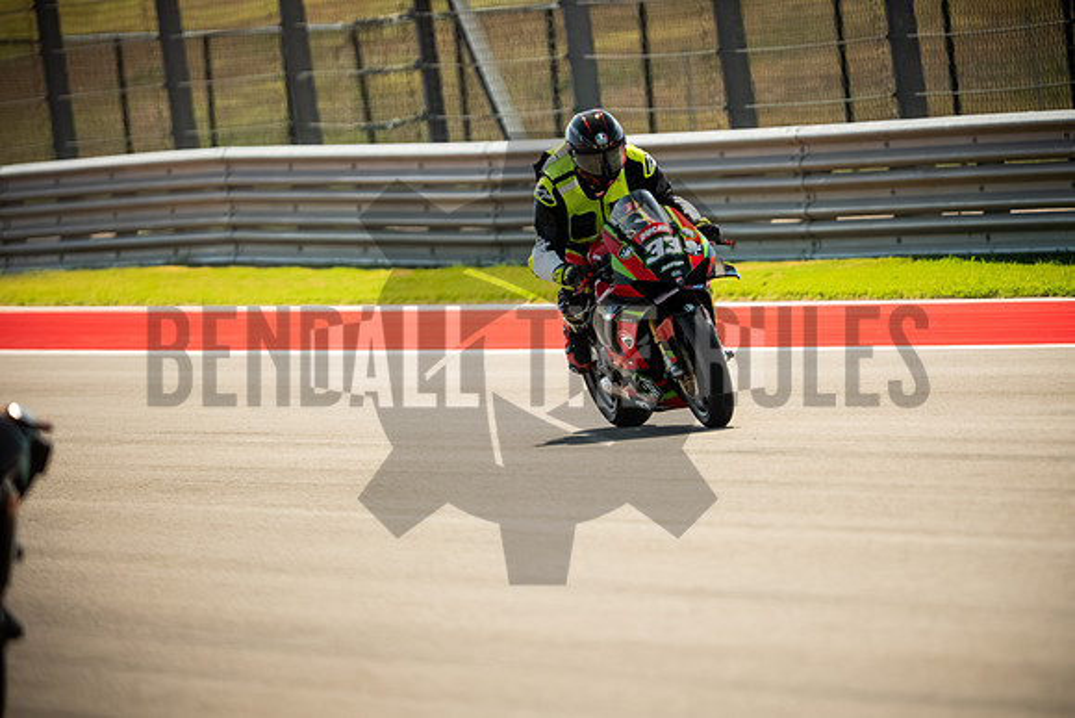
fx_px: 12544
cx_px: 538
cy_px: 359
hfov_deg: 4.9
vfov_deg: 3.3
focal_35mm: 420
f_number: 2.8
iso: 1600
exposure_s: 1/8000
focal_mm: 280
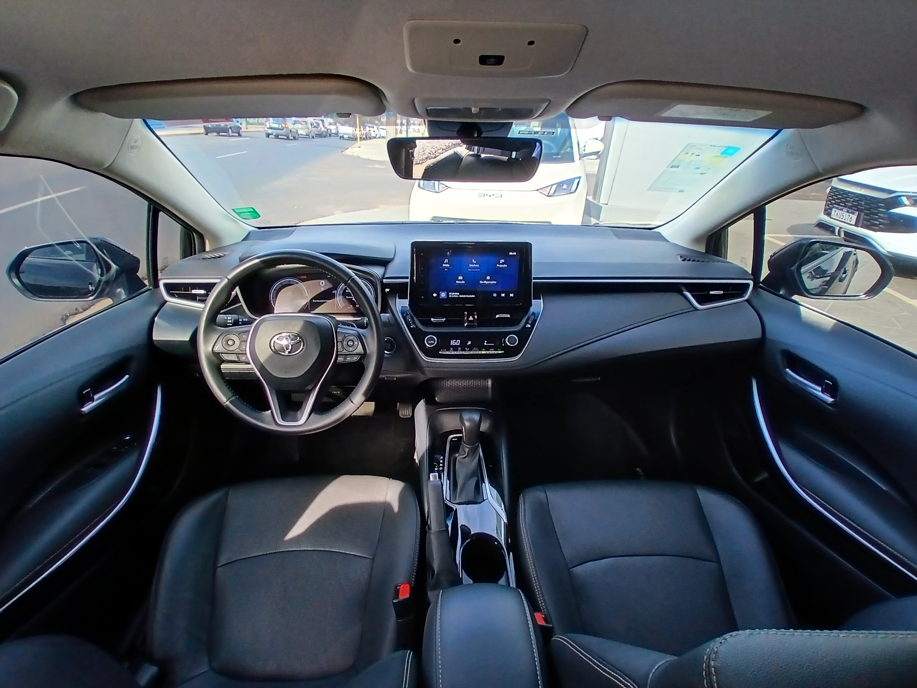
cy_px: 344
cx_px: 458
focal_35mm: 17
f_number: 2.2
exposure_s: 1/102
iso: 50
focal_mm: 1.4
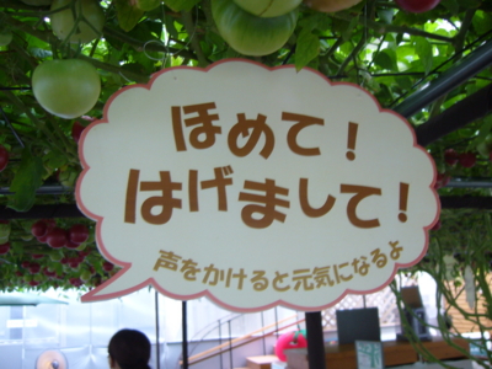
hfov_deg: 52.6
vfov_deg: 40.7
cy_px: 184
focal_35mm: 35
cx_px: 246
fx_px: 497
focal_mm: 5.8
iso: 100
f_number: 2.8
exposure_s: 1/15
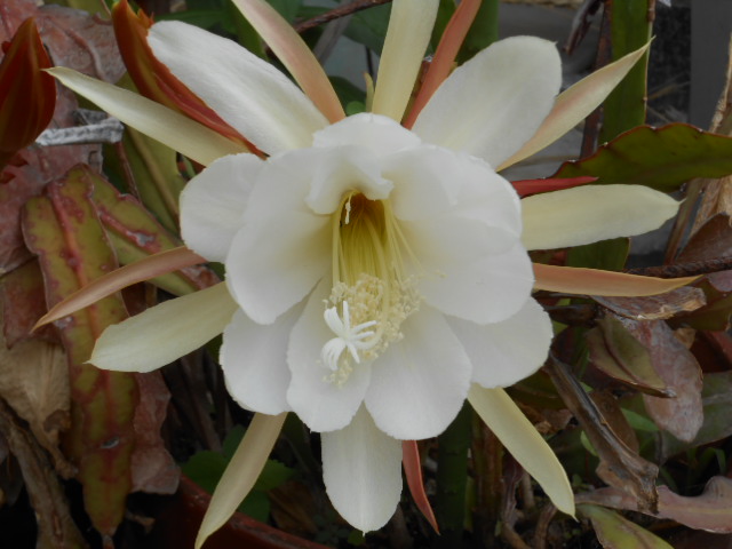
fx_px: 1523
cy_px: 274
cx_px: 366
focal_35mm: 72
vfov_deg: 20.4
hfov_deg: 27.0
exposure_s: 1/320
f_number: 6
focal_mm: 12.8
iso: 80
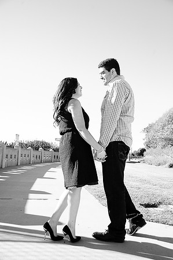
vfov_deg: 62.0
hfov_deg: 43.5
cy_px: 130
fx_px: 217
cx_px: 86
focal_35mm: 30
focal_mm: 30
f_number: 5.6
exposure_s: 1/320
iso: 200
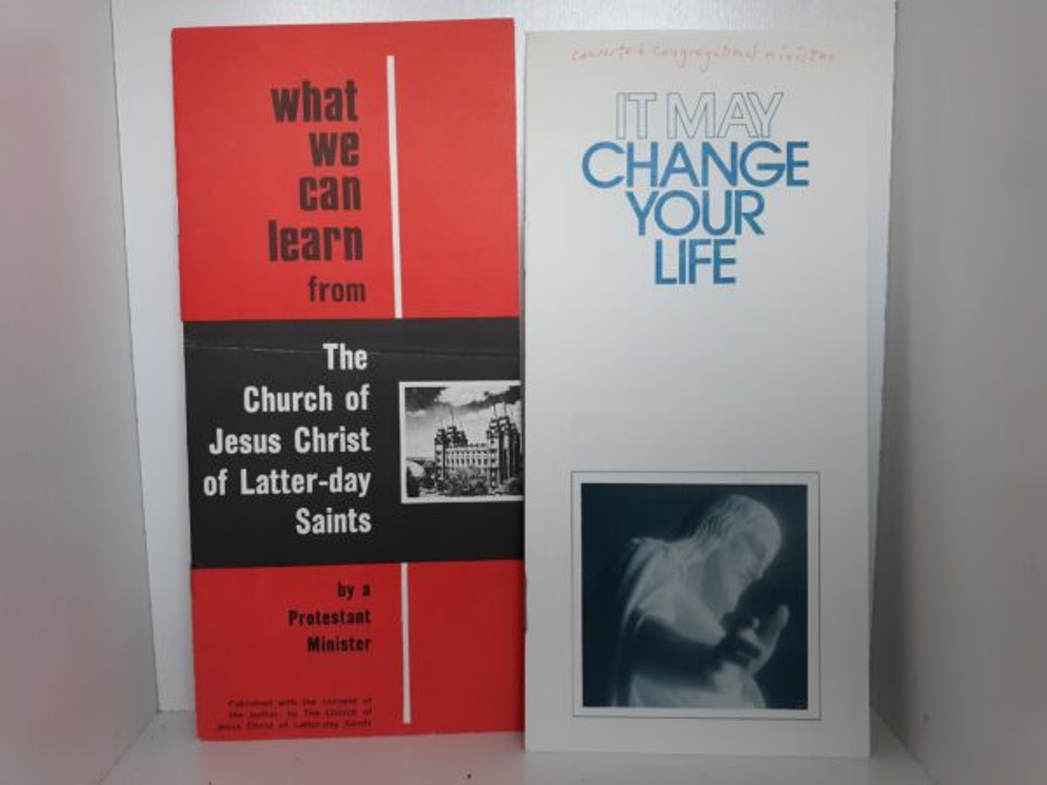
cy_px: 392
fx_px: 847
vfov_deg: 49.7
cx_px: 524
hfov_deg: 63.4
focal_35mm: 28
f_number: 1.7
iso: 40
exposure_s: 1/60
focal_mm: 3.7
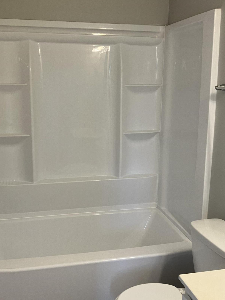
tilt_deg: -9.9
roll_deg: -0.8
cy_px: 149
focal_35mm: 40
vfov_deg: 46.8
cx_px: 105
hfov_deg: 36.0
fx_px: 347
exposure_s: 1/60
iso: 100
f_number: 1.8
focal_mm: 3.99
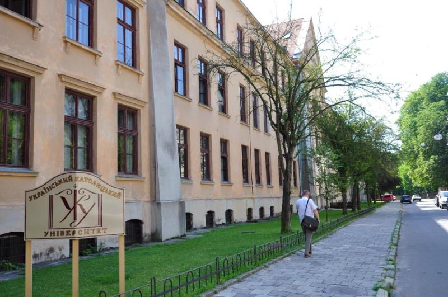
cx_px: 224
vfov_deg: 39.9
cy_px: 148
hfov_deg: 57.3
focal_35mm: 33
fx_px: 410
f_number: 3.5
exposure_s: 1/400
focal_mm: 22
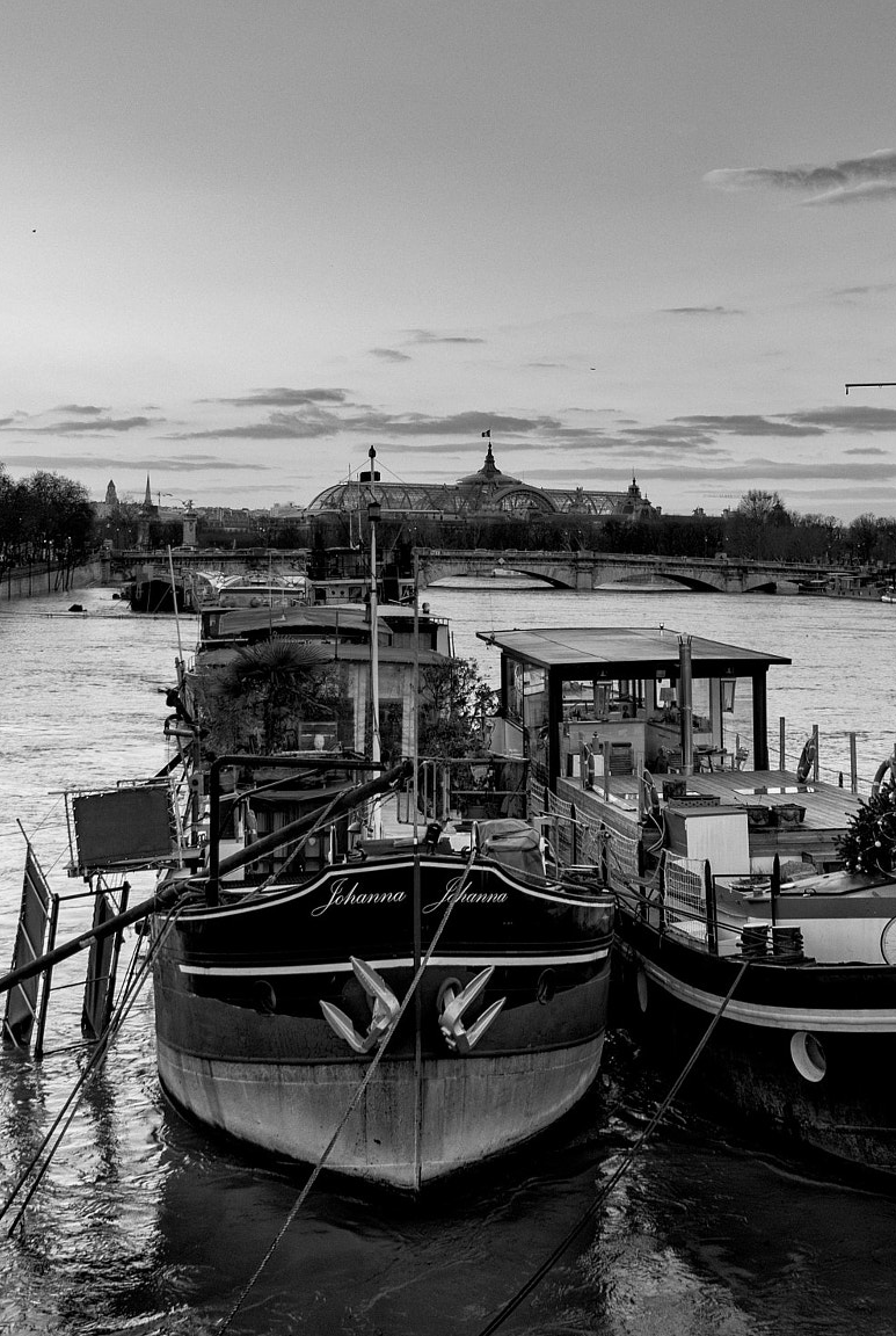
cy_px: 630
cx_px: 587
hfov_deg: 27.0
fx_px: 1858
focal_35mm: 50
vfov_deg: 39.5
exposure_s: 1/80
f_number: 3.5
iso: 100
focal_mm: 24
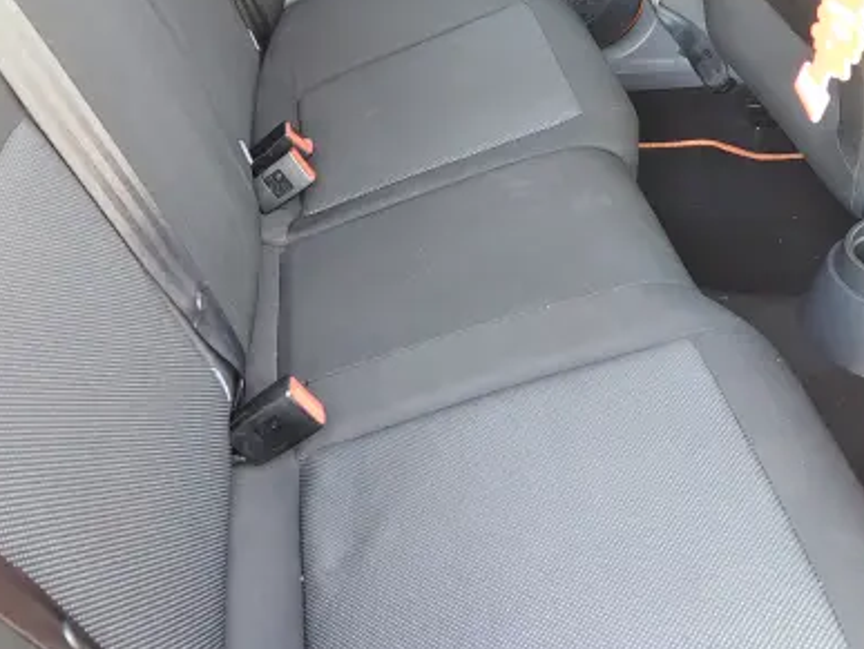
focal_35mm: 38
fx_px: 949
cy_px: 138
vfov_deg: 36.6
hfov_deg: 48.5
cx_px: 326
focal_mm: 5.56
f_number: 1.8
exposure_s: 1/25
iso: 475
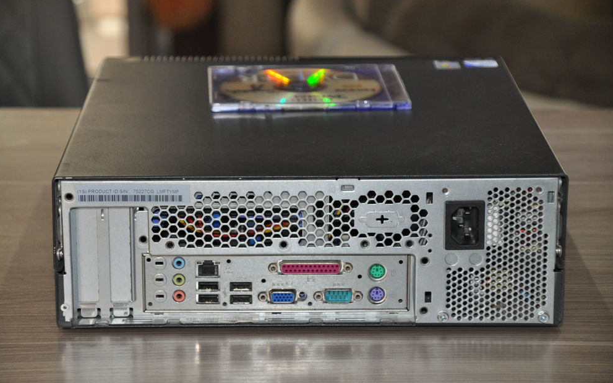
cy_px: 193
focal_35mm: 116
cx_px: 306
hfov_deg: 18.0
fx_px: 1930
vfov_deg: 11.3
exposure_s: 1/60
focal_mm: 75
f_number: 5.3
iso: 800
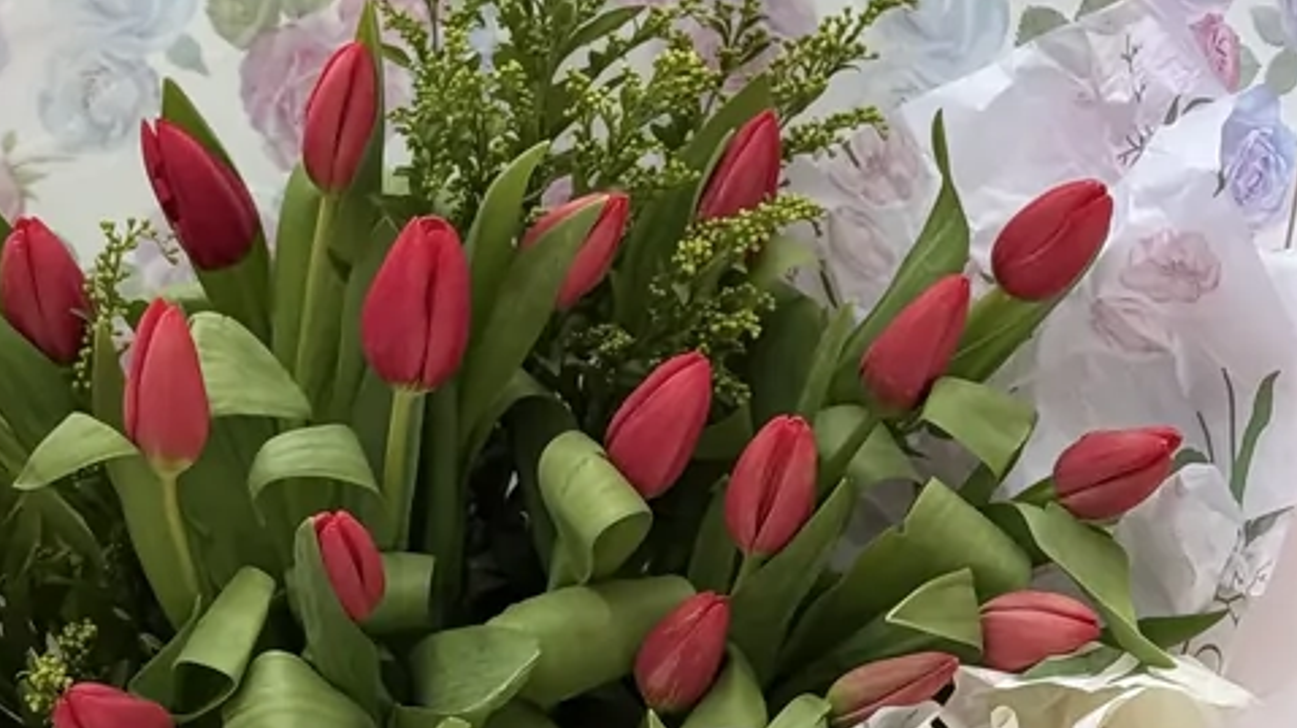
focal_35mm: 131
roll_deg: -1.7
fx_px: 4503
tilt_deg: -8.6
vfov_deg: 9.2
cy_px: 560
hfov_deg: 16.3
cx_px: 309
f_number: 1.78
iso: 80
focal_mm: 6.76
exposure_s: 1/320
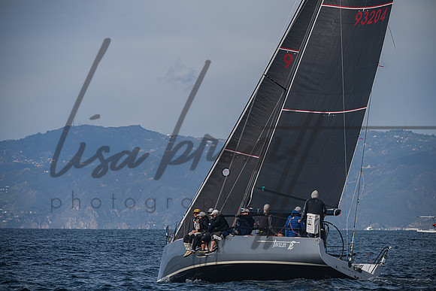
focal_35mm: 200
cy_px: 146
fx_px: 2423
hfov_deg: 10.3
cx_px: 218
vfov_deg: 6.9
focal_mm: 200
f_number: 6.3
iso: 320
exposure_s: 1/4000
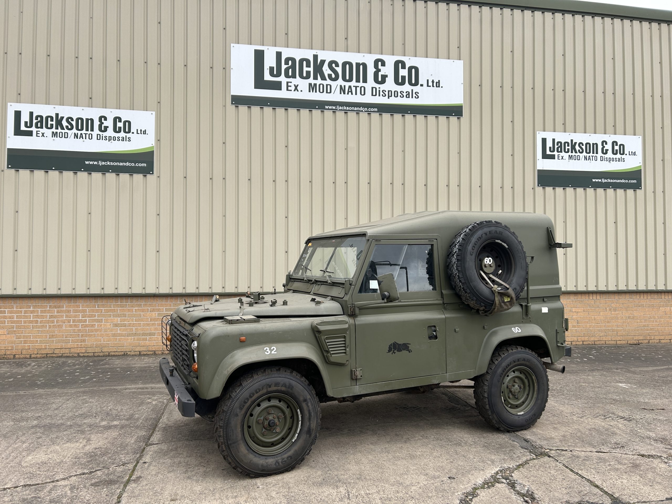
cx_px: 336
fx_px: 505
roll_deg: -0.3
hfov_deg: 67.3
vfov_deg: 53.1
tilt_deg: +2.1
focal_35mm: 26
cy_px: 252
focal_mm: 5.7
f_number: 1.5
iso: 50
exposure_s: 1/887
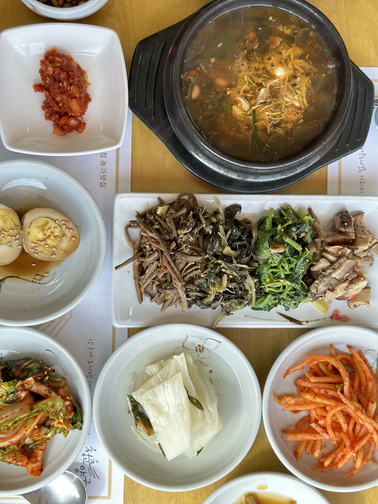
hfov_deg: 30.3
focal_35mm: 48
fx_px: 699
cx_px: 189
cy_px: 252
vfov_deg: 39.7
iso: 80
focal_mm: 6.86
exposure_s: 1/305
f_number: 1.78
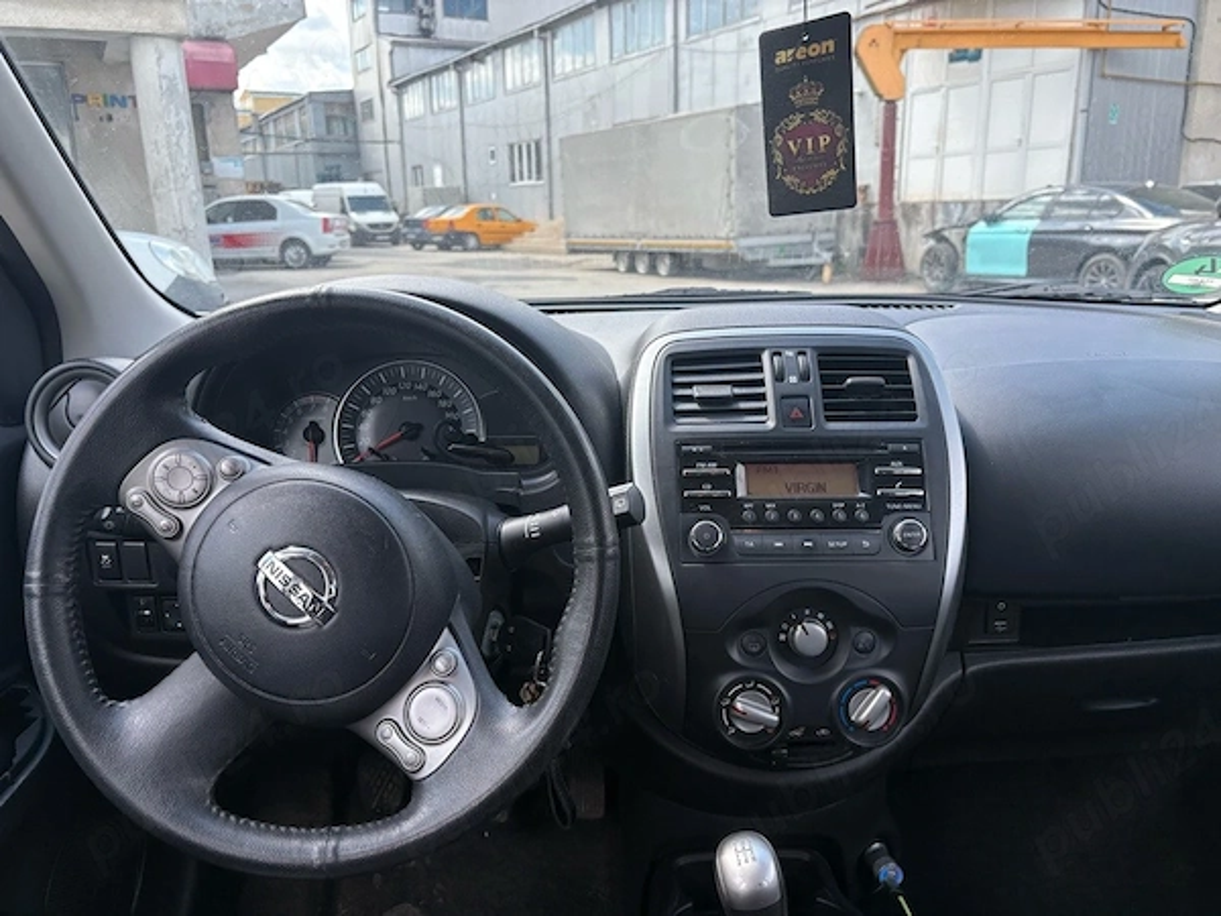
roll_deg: +1.9
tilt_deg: -15.5
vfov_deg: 53.1
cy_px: 458
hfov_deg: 67.3
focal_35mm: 26
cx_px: 610
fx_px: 917
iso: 50
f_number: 1.6
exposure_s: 1/444
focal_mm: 5.96
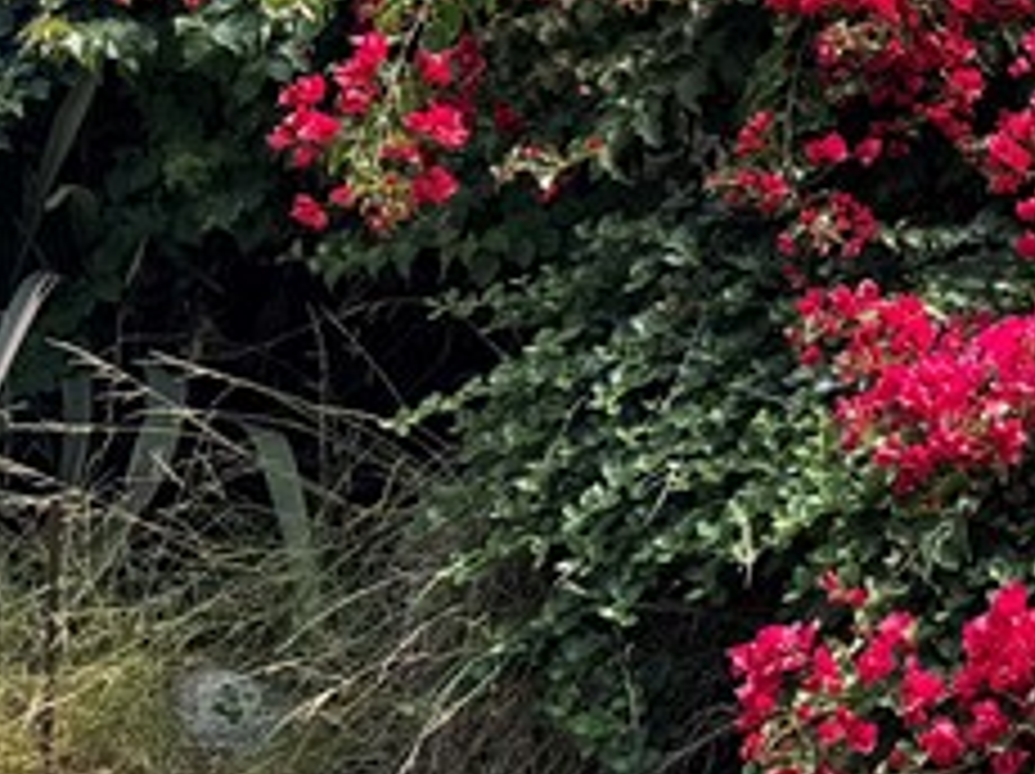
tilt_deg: +9.9
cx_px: 1710
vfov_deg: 12.9
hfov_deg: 16.2
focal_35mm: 107
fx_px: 3196
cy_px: -490
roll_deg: -4.0
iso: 80
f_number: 1.78
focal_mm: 6.76
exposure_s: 1/633
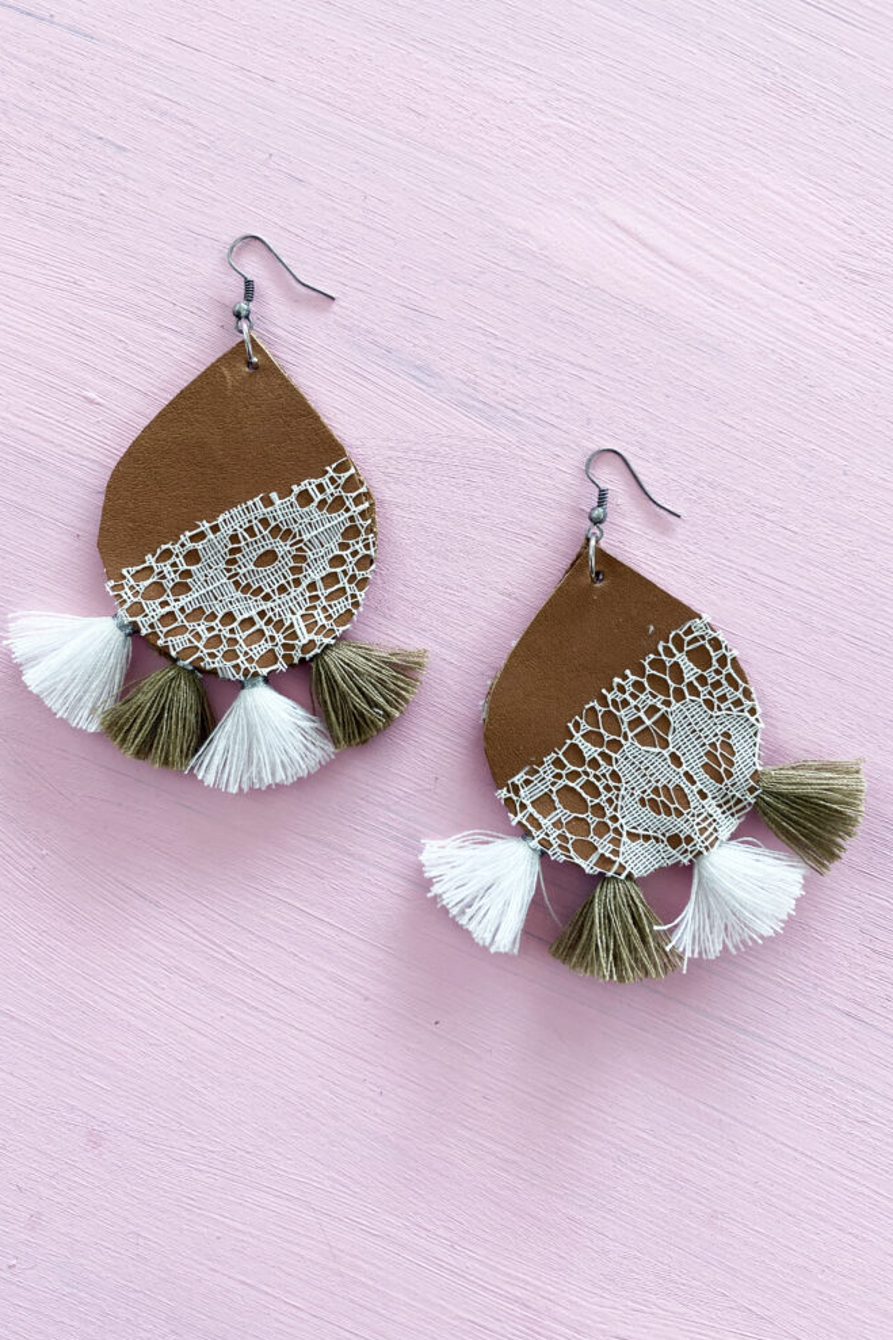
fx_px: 1042
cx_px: 394
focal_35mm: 28
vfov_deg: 65.5
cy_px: 650
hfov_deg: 46.3
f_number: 1.8
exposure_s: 1/120
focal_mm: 4.25
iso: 80
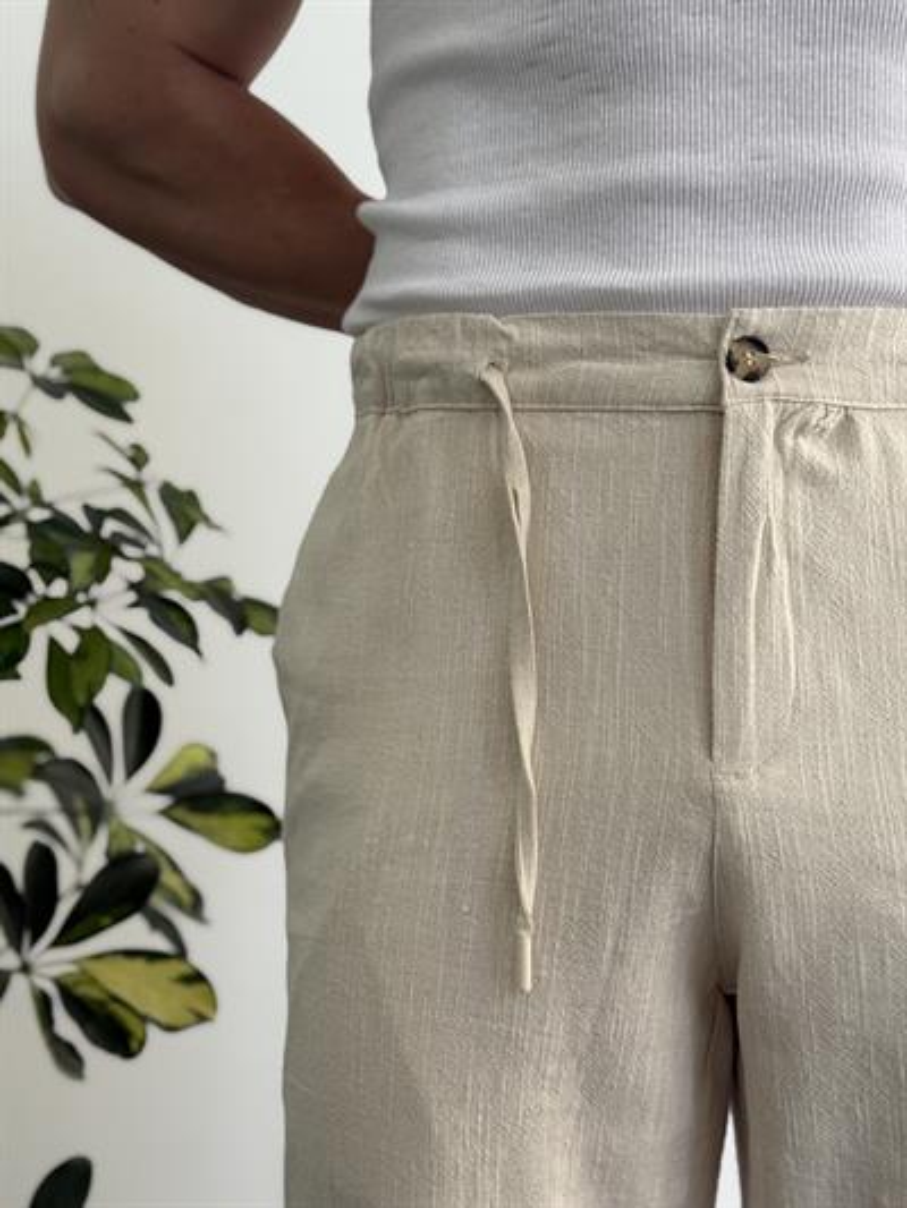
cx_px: 454
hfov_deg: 30.3
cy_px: 604
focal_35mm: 48
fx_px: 1676
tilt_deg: +0.0
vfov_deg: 39.6
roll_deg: +0.7
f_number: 1.78
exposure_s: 1/223
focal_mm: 6.76
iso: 64
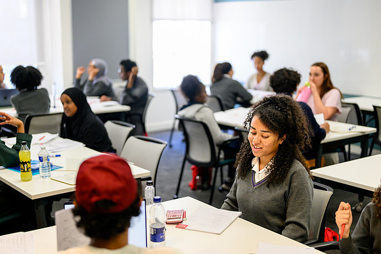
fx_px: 536
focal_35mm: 51
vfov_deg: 26.7
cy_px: 127
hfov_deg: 39.1
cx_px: 190
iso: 2200
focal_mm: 50
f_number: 1.8
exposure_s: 1/640
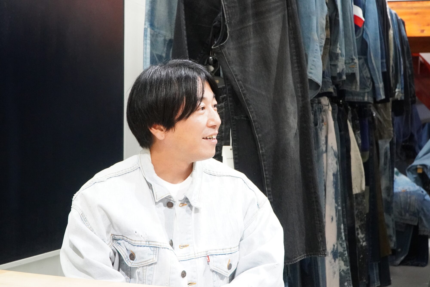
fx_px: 609
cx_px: 215
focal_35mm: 51
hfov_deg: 38.9
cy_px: 144
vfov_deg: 26.5
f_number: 6.3
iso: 6400
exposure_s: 1/50
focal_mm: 34
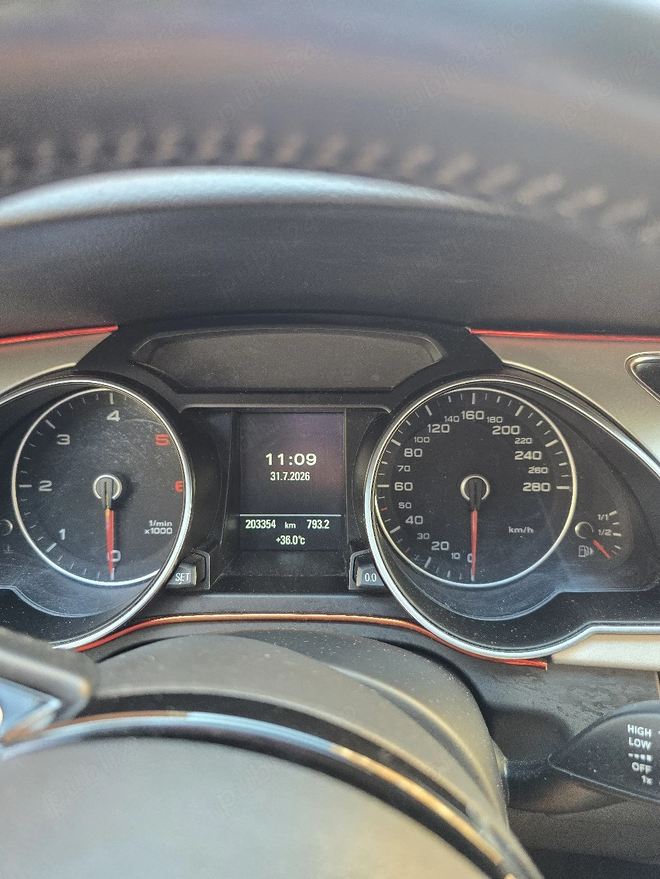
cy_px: 440
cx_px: 330
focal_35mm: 23
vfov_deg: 73.9
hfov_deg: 58.9
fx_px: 585
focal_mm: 6.3
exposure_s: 1/101
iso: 250
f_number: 1.7
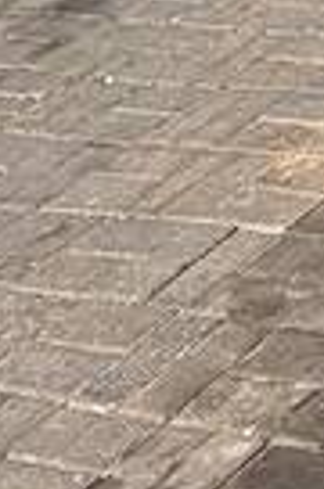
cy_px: -744
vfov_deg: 12.8
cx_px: 1148
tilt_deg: -1.4
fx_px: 1574
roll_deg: +0.4
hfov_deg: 8.5
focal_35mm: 116
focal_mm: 2.22
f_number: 2.2
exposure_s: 1/2083
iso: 50
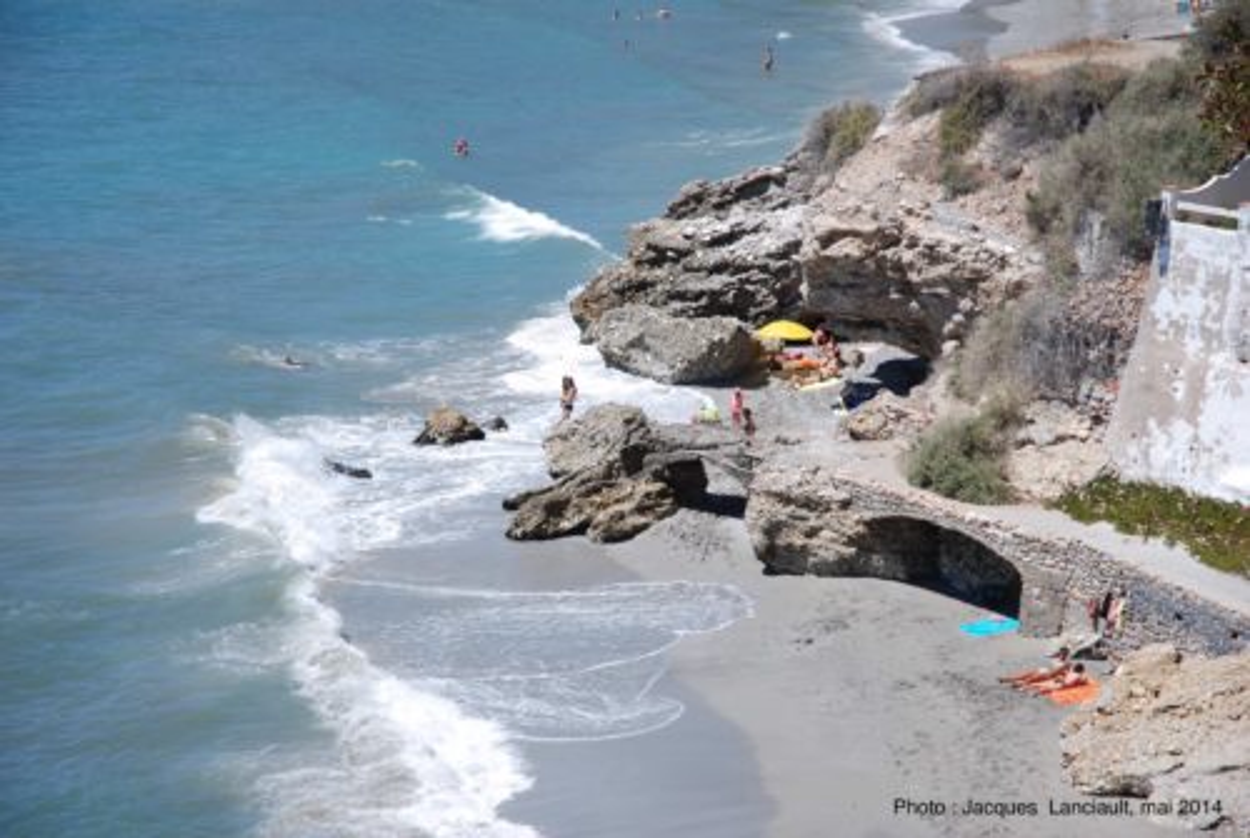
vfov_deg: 13.1
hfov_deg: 19.4
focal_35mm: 105
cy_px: 419
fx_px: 3651
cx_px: 625
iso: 110
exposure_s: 1/500
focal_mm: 70
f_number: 5.6
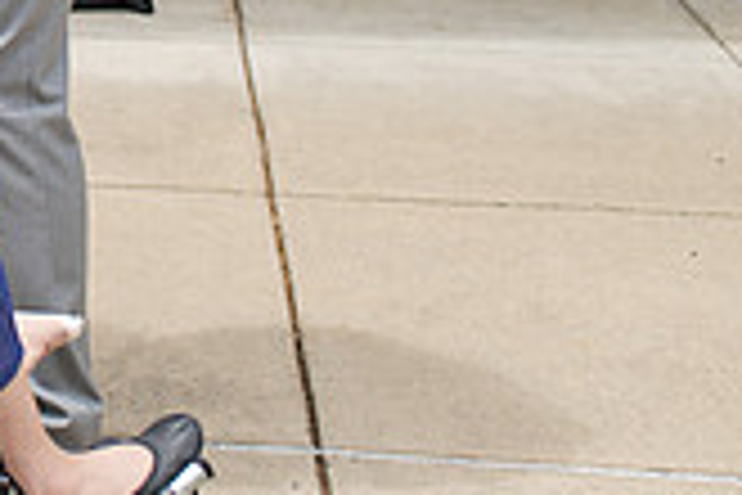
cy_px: -325
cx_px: -458
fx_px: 2824
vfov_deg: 9.6
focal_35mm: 137
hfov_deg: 13.8
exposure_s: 1/800
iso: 100
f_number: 3.2
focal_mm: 35
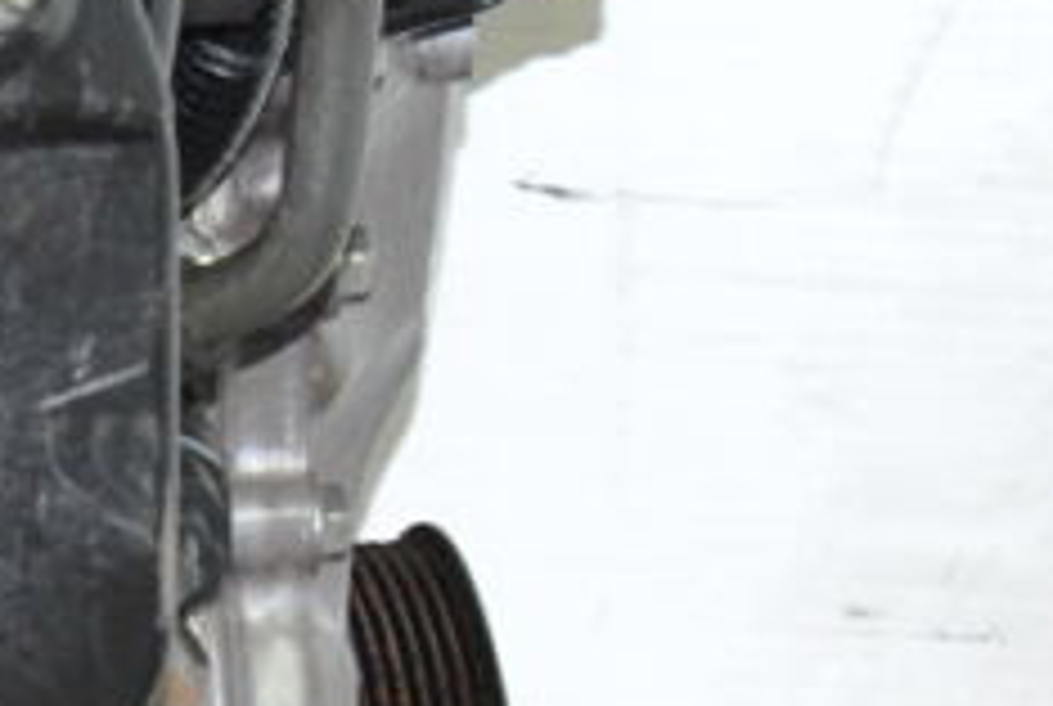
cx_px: -1112
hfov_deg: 4.7
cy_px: 362
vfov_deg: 3.2
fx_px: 12601
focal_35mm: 430
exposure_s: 1/60
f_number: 5
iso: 400
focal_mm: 42
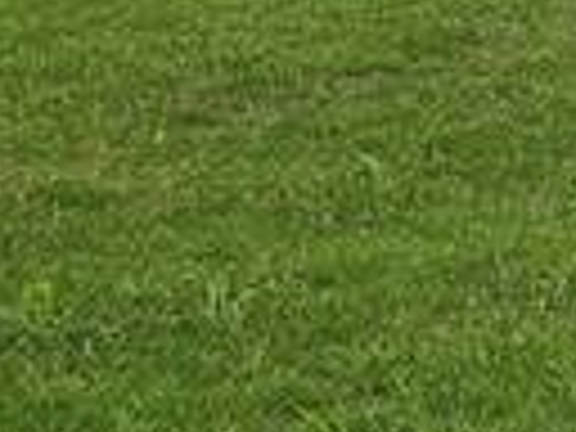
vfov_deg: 8.0
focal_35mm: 184
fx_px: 3062
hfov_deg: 8.4
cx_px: 1894
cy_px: -148
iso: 10
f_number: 1.7
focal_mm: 6.3
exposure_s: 1/724
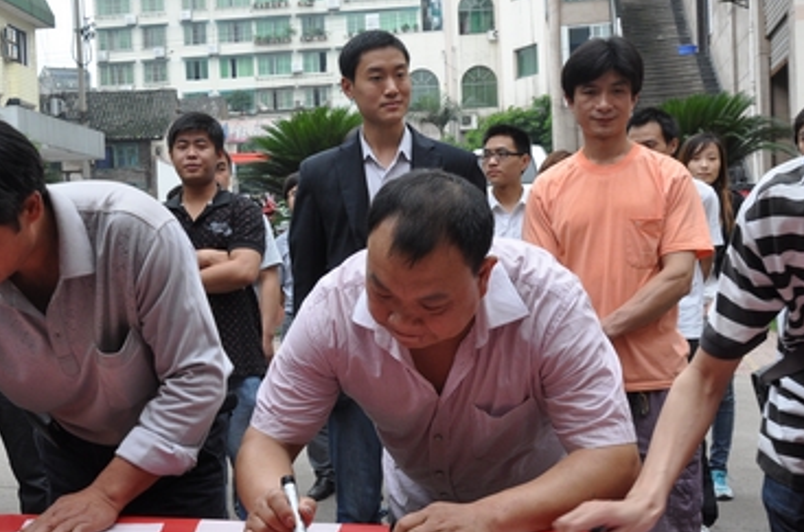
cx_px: 296
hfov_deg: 36.7
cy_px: 292
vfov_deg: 24.9
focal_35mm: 54
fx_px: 1203
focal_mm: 24
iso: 640
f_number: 9
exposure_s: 1/80
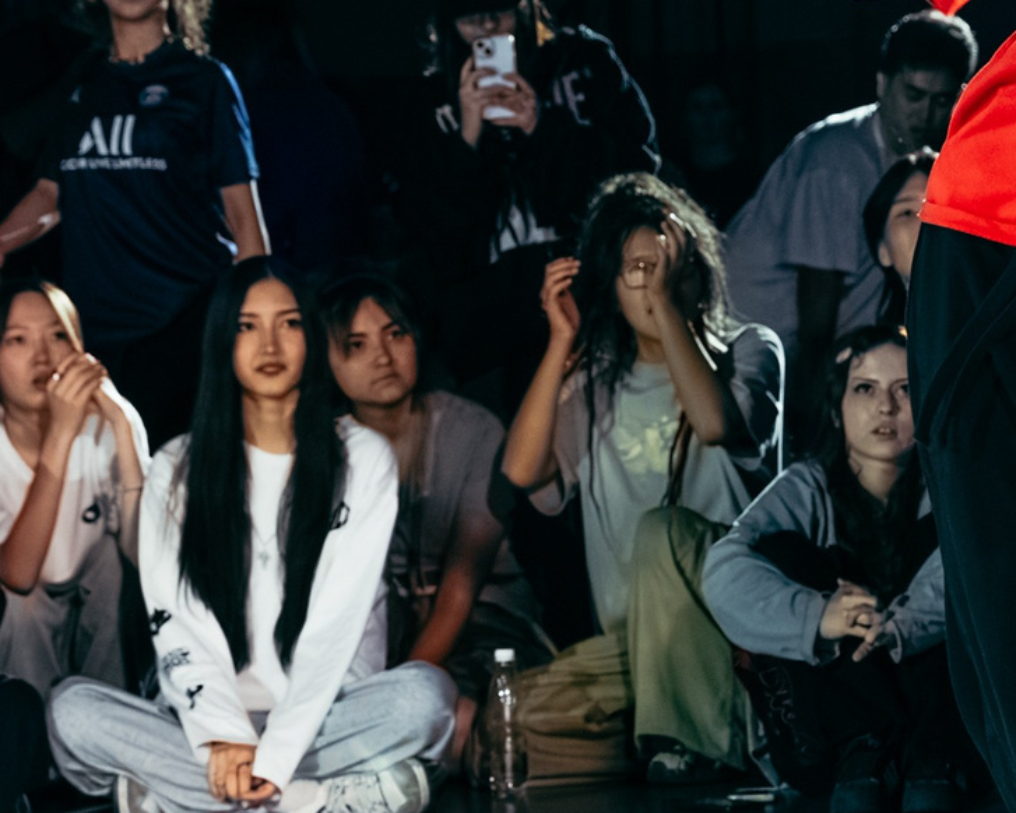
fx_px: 4452
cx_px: 857
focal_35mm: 148
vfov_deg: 10.4
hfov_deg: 12.9
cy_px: 186
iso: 3200
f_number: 2.8
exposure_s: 1/800
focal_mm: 42
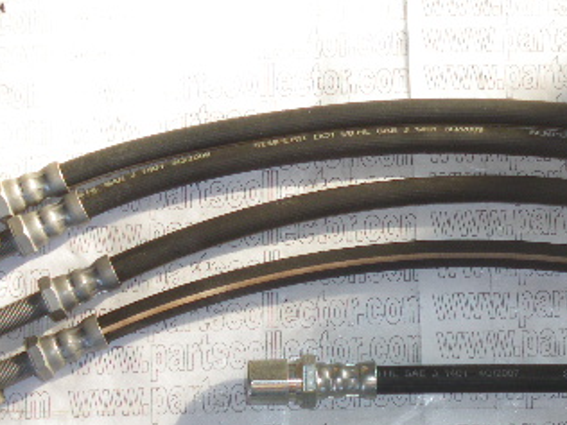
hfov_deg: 26.4
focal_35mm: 73
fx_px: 1196
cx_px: 422
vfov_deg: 19.8
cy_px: 378
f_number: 3.5
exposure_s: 1/50
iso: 80
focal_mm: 6.3
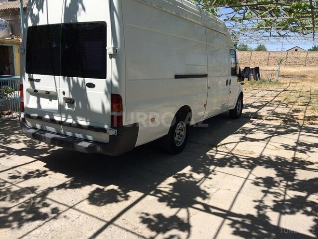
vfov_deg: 48.2
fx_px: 266
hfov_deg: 61.7
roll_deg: -2.1
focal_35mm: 29
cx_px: 159
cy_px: 120
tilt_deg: -12.2
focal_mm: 4.15
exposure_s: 1/1866
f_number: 2.2
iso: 32
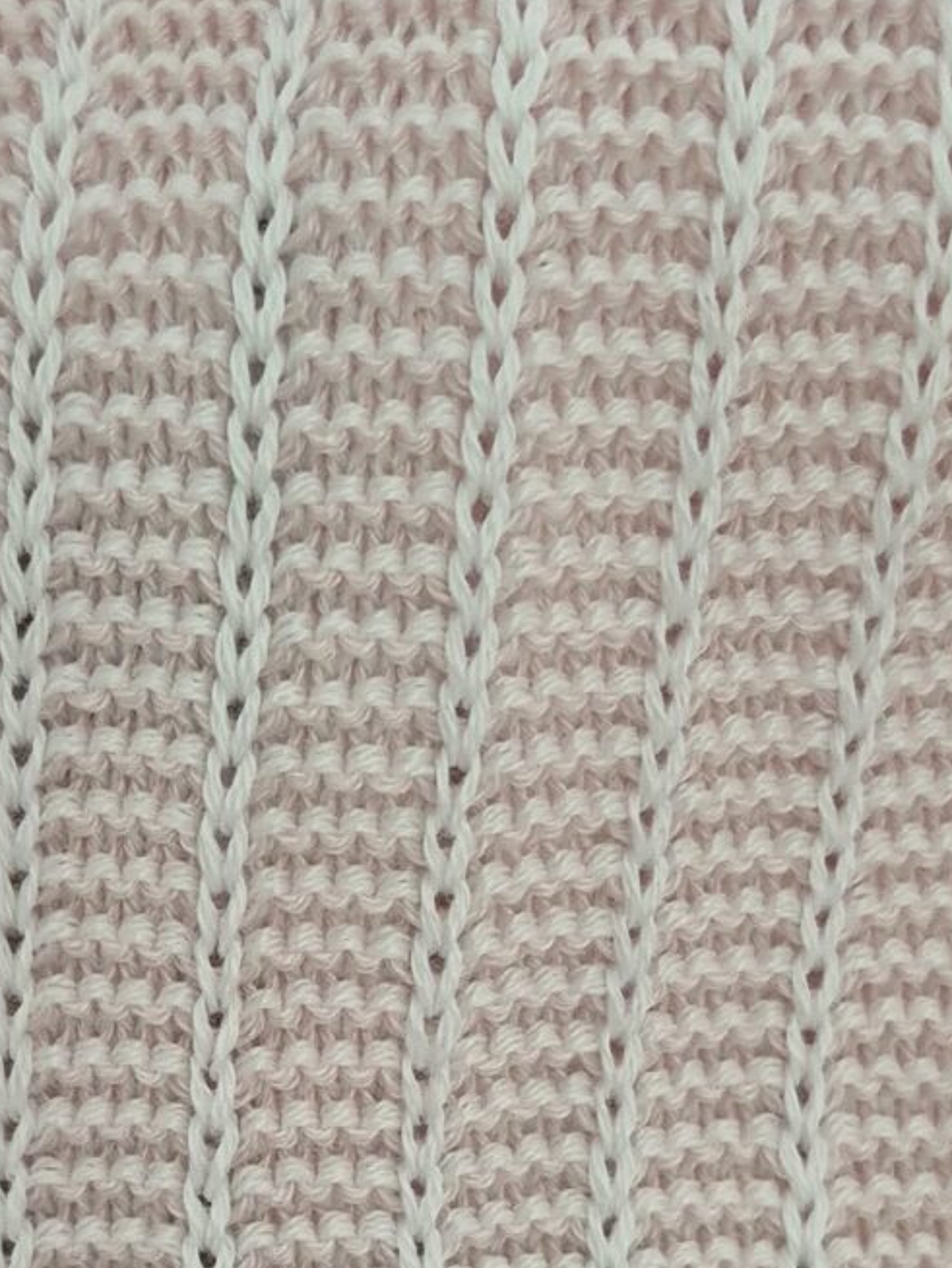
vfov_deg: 21.5
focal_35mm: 90
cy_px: 987
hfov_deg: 16.4
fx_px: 3298
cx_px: 382
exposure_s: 1/101
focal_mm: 5.4
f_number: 1.8
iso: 25
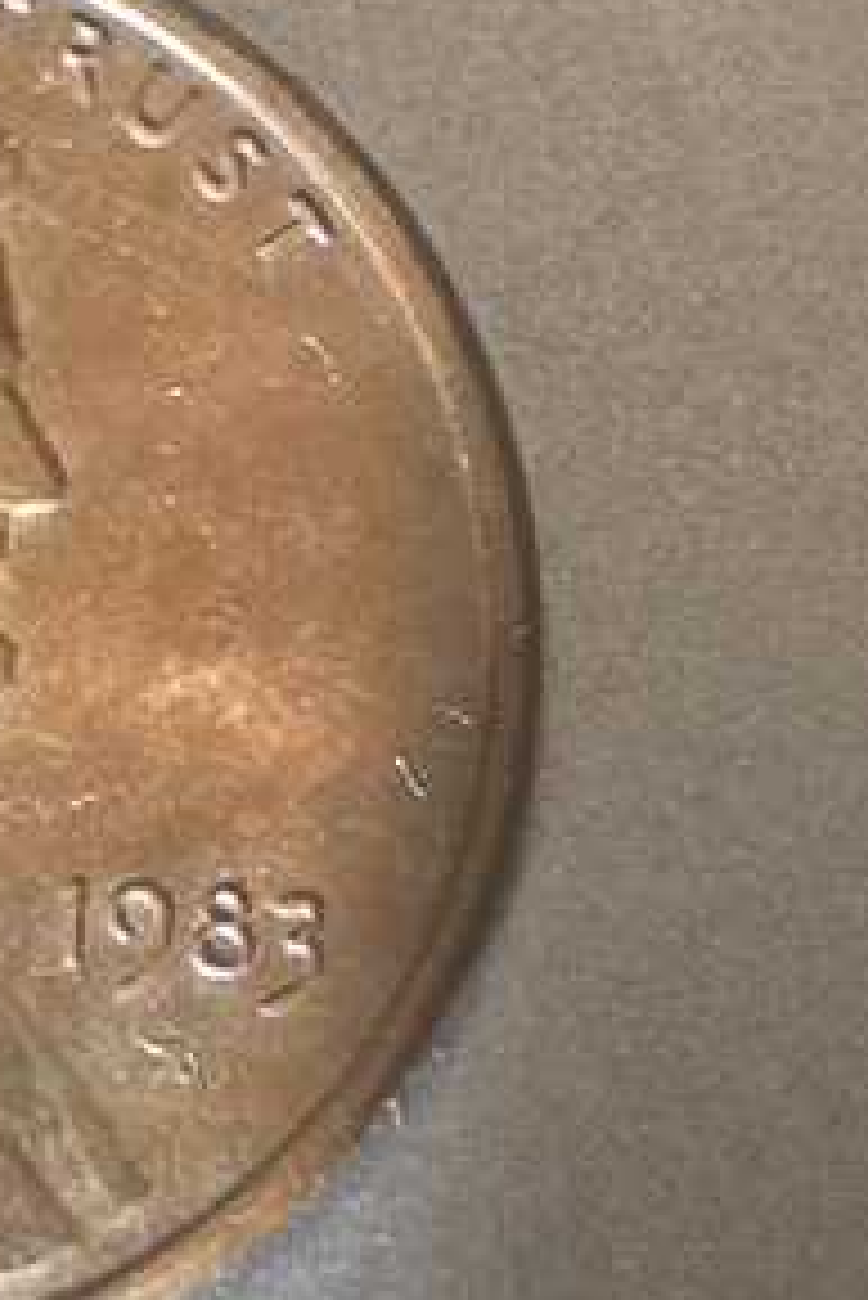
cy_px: 342
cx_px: -236
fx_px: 7947
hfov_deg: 6.2
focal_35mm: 220
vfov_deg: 9.3
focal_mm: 5.58
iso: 64
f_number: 1.8
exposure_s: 1/100
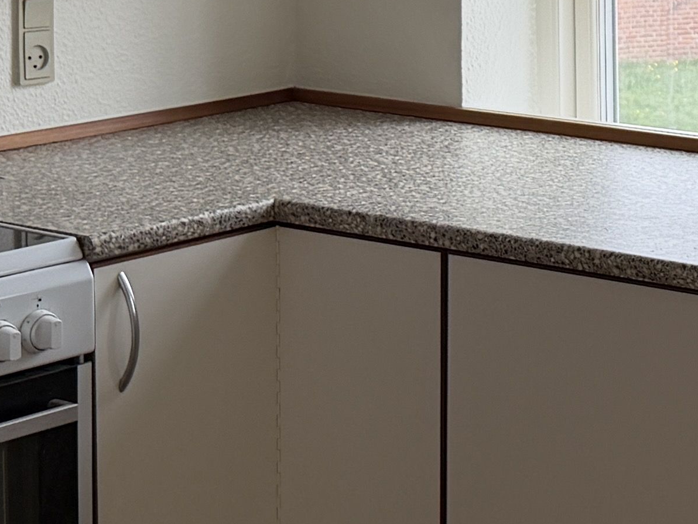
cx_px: 908
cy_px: -74
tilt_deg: -4.4
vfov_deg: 12.6
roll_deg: -0.5
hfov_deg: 16.2
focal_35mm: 115
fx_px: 2319
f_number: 1.78
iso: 100
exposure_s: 1/484
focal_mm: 6.76
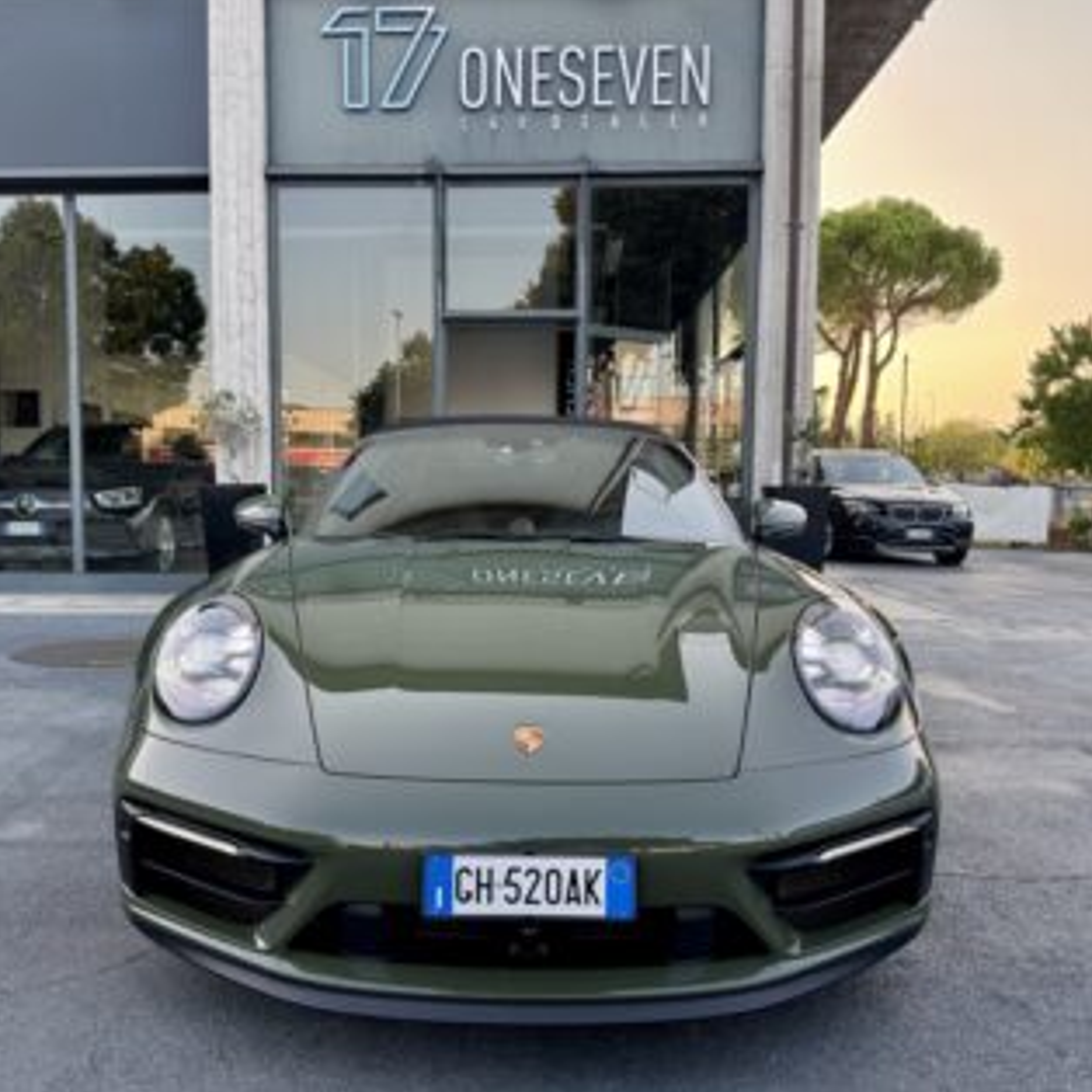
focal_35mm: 29
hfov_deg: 55.6
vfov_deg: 55.6
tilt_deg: -2.5
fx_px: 1035
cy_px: 551
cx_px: 511
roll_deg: +0.4
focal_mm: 6.76
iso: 64
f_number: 1.78
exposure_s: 1/211
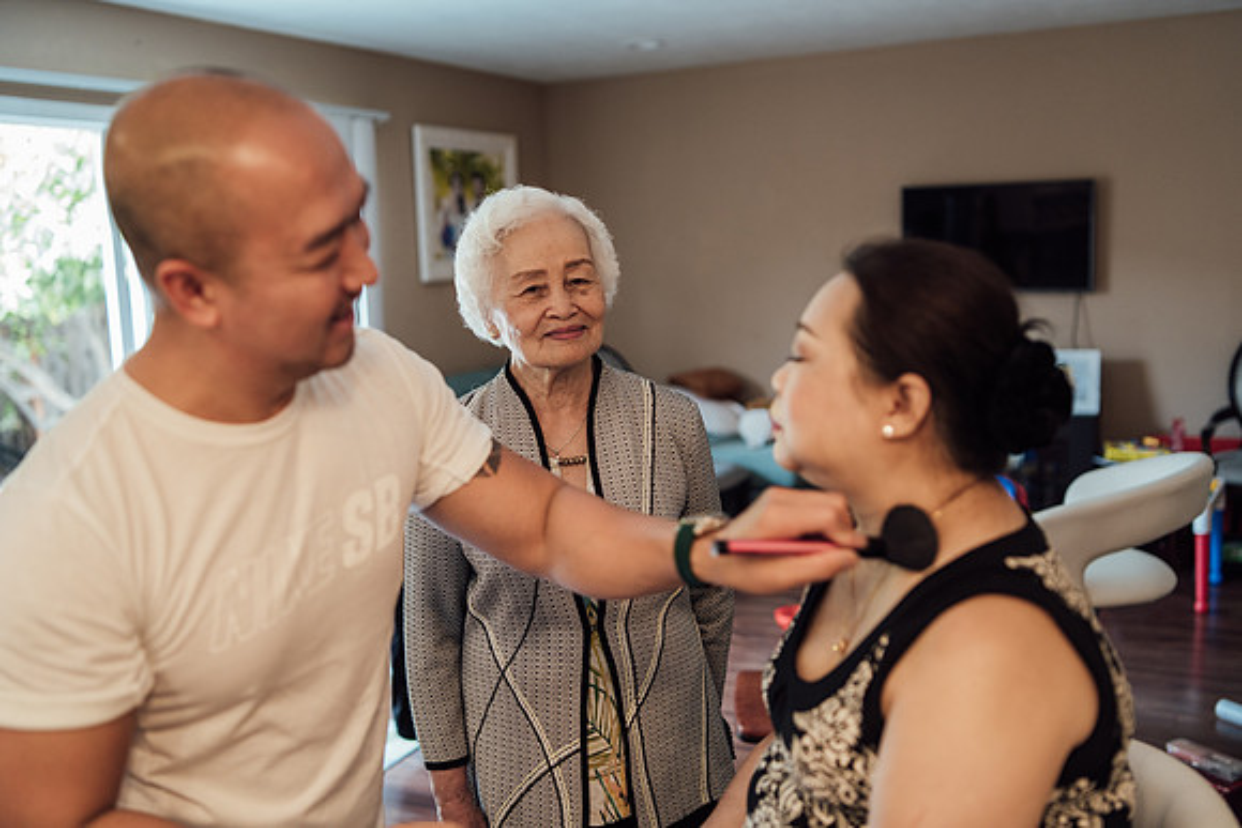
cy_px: 414
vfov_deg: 37.9
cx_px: 621
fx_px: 1208
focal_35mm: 35
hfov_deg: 54.4
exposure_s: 1/200
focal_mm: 35
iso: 1000
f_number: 2
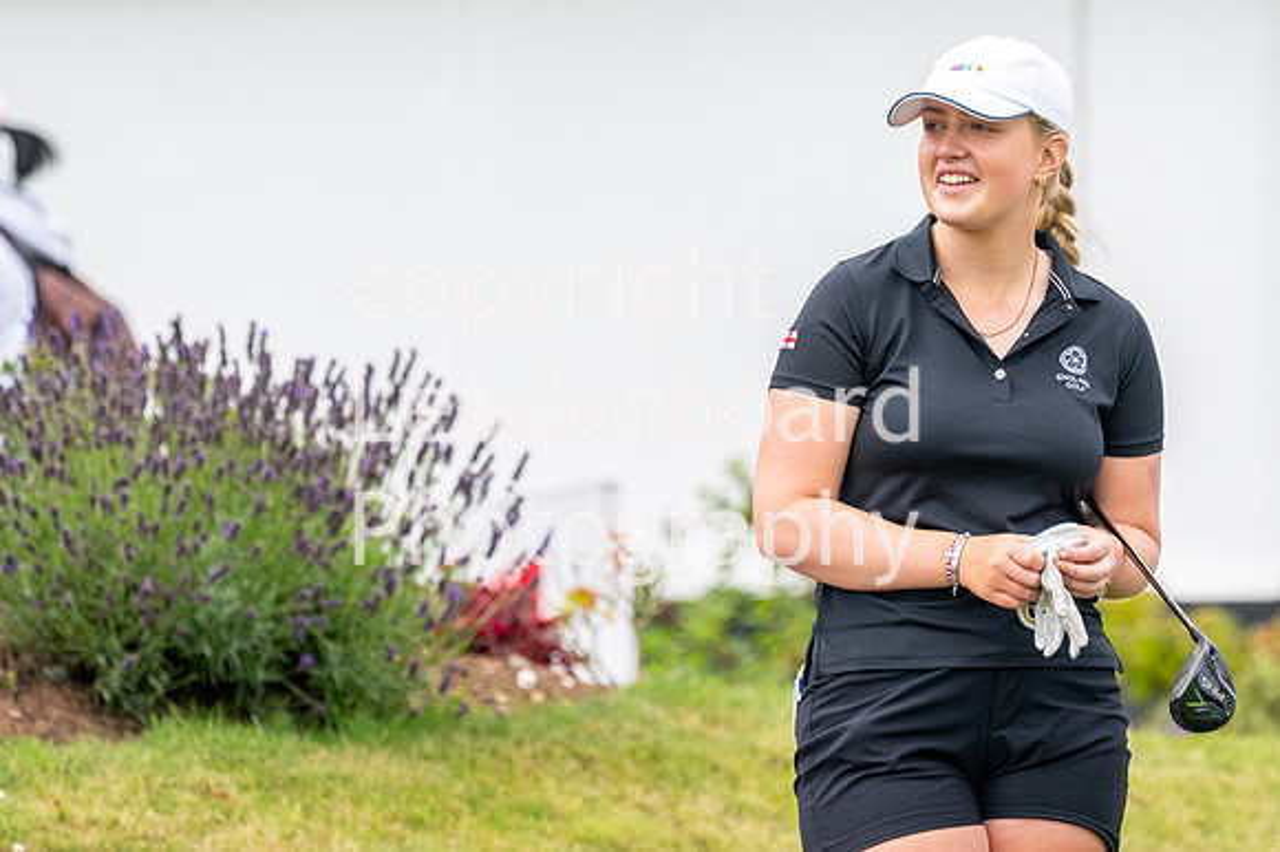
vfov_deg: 2.5
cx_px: 690
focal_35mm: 540
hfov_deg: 3.8
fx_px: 19203
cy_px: 361
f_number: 5
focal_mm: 300
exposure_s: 1/2000
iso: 400
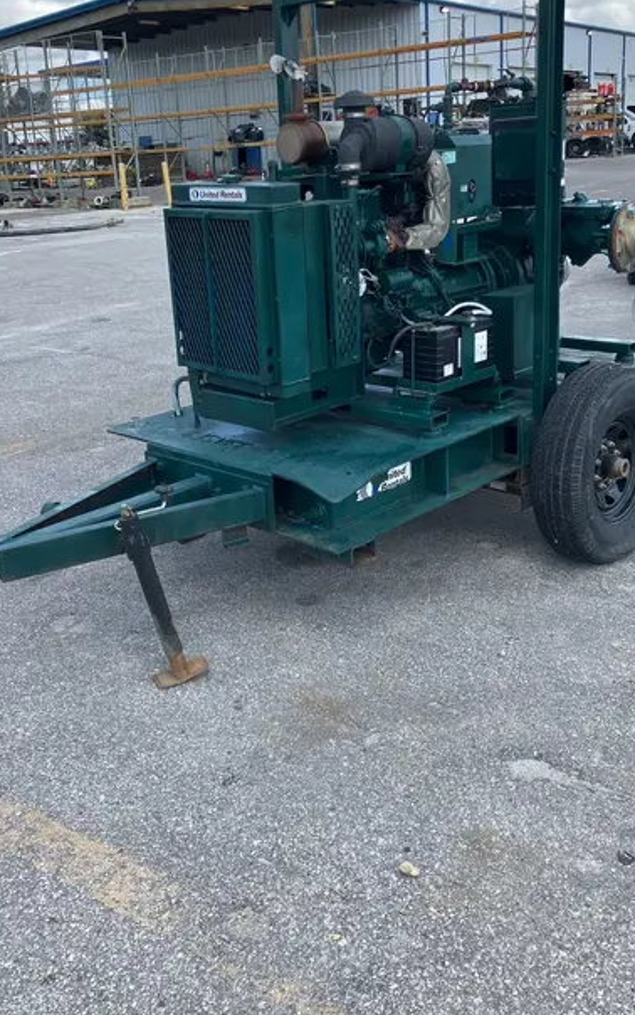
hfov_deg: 35.4
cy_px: 431
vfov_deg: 53.8
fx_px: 996
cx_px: 307
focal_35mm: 36
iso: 32
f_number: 1.8
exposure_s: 1/759
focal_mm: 3.99
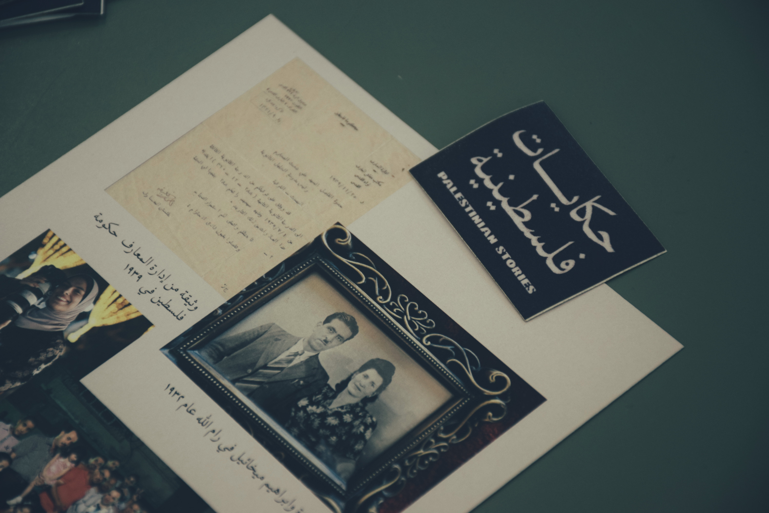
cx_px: 384
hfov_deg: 12.2
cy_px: 256
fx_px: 3588
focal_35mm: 168
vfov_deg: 8.2
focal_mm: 112
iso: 1000
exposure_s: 1/60
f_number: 5.6
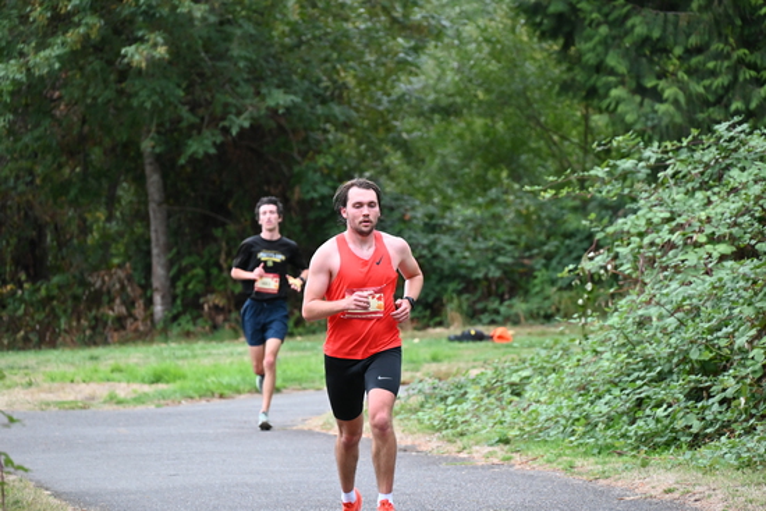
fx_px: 4256
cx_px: 383
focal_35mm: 200
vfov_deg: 6.9
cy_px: 256
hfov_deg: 10.3
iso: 2800
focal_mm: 200
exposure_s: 1/250
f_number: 6.3
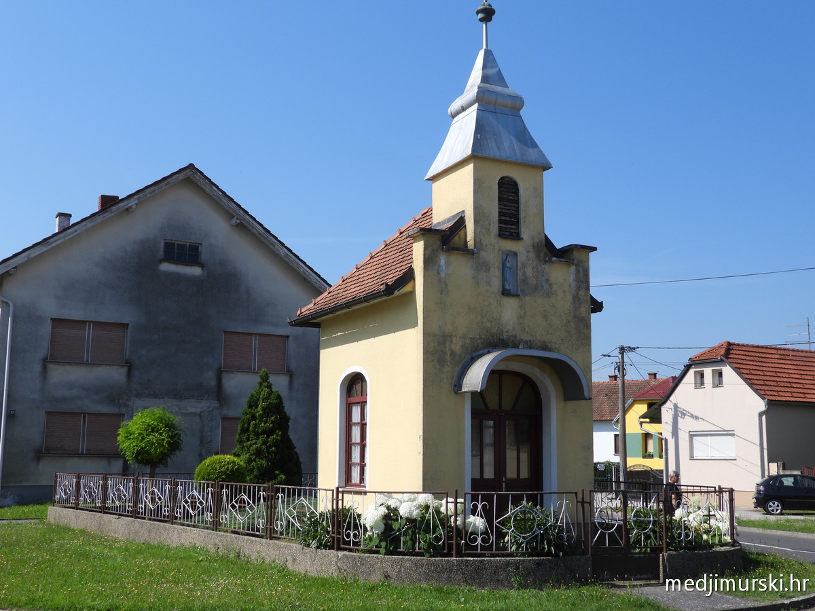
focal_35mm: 41
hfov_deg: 45.8
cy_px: 306
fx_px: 965
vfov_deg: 35.1
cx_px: 408
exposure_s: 1/1600
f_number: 3.2
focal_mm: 7.4
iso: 100
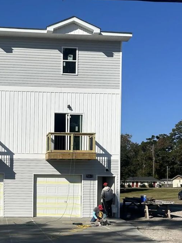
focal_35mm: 53
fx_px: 372
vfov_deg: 35.5
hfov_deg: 26.9
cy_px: 177
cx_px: 33
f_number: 1.5
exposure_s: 1/9434
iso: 50
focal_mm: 5.7
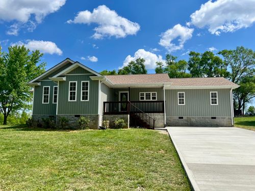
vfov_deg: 53.1
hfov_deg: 67.3
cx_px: 128
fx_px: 192
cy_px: 96
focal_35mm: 26
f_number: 1.5
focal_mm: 5.7
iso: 50
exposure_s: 1/5587
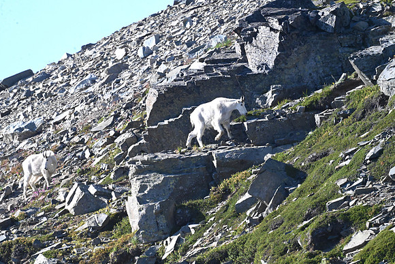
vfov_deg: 1.1
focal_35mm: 1200
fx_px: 13169
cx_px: 198
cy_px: 132
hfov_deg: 1.7
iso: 6400
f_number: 13
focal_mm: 1200
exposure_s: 1/3200
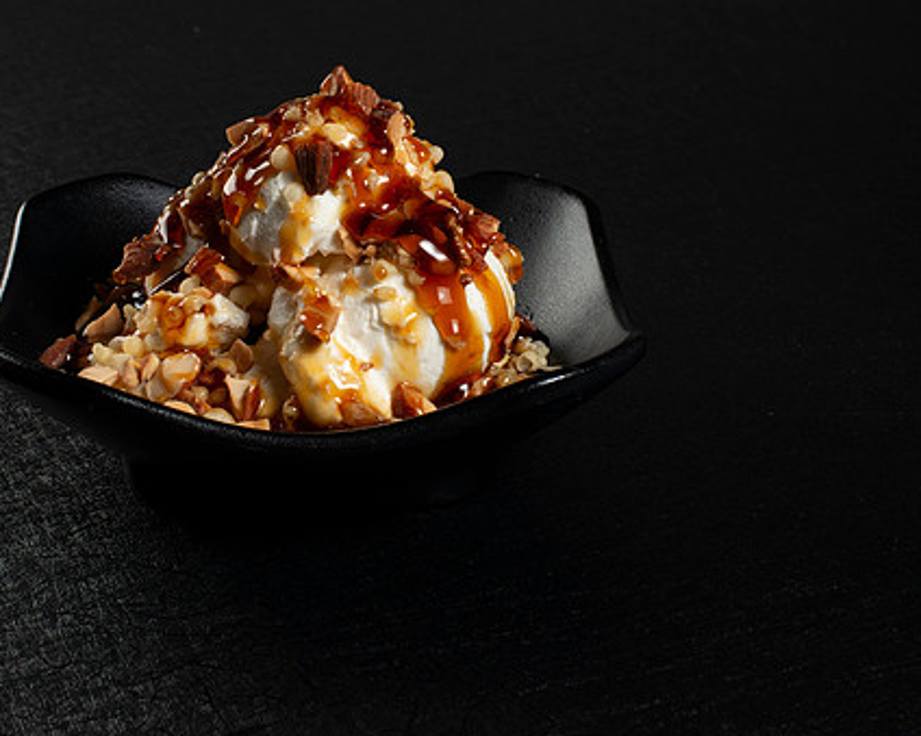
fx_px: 2153
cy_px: 263
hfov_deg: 24.1
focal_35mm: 79
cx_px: 387
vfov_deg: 19.4
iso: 200
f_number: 14
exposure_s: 1/125
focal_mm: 50
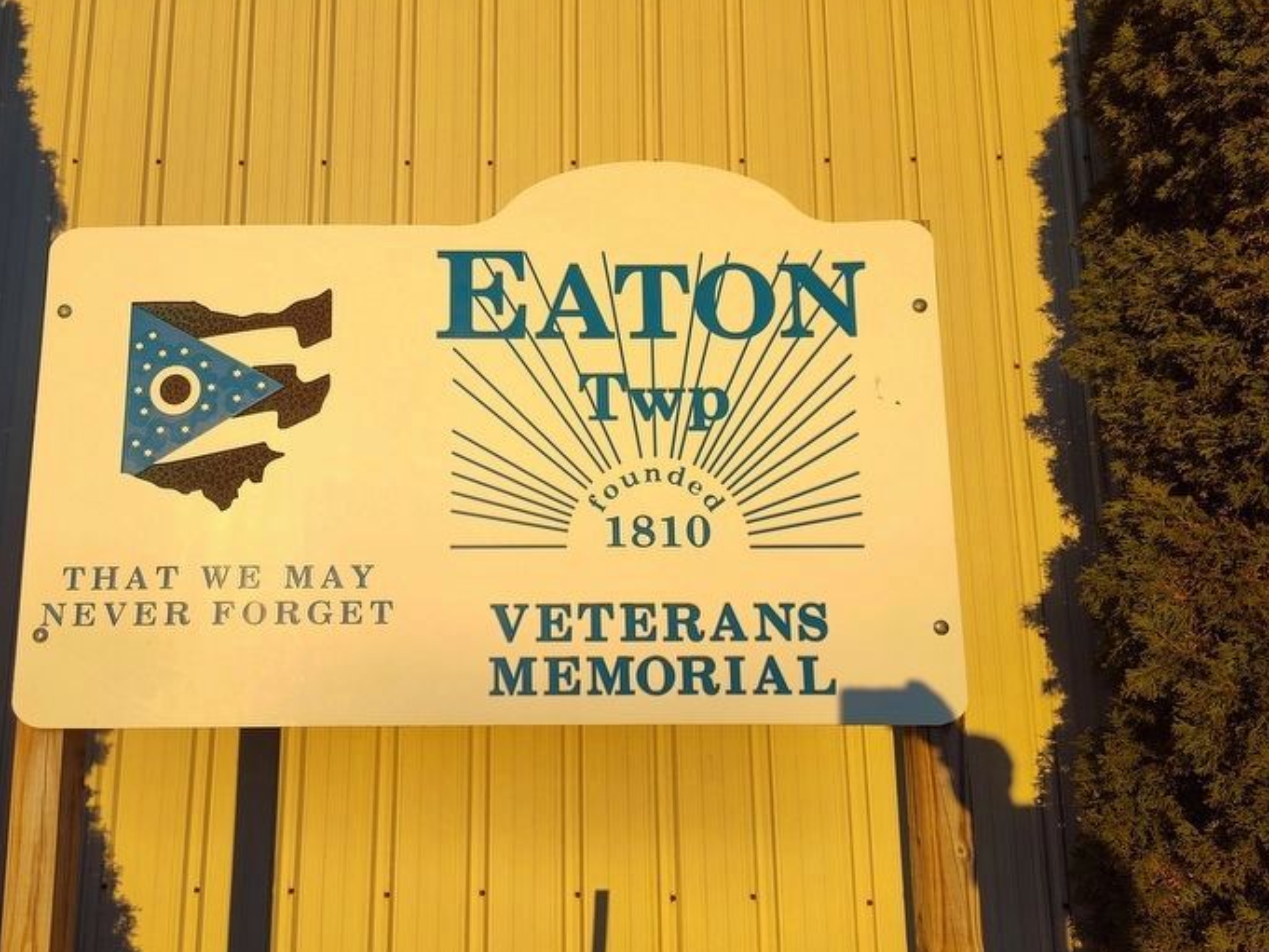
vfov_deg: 51.3
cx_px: 531
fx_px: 990
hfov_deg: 64.9
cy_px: 449
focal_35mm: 27
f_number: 1.8
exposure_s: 1/899
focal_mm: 5.56
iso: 100
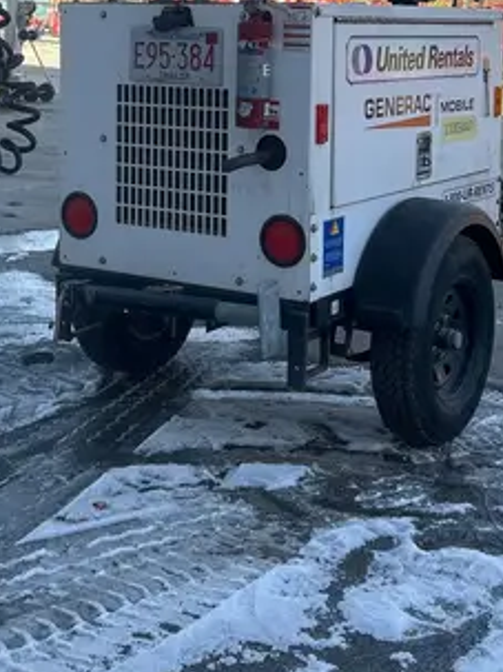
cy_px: 145
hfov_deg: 23.2
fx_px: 1221
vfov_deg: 30.1
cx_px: 211
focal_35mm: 63
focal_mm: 5.7
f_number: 1.5
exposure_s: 1/2208
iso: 50
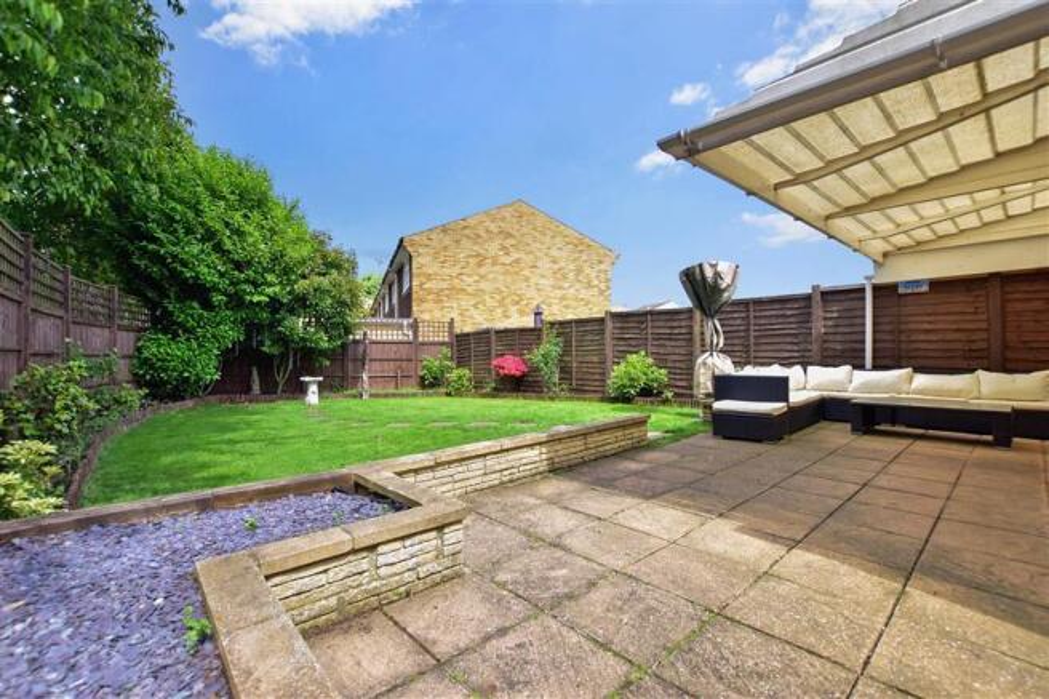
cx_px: 524
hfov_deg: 100.4
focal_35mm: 15
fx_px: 437
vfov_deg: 77.3
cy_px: 350
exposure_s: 1/320
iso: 400
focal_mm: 10
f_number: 9
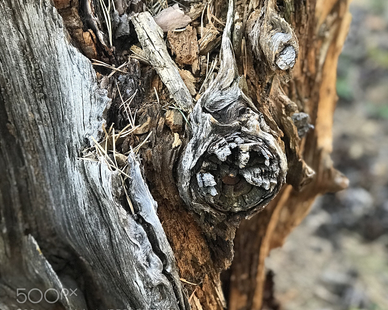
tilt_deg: -14.7
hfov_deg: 25.4
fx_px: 861
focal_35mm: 75
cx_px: 192
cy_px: 78
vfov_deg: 20.3
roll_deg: -2.4
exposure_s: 1/100
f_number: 2.8
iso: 320
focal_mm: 6.6
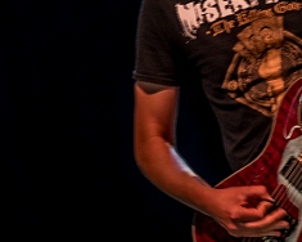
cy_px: 64
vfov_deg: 2.4
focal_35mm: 648
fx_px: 5792
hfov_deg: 3.0
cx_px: 450
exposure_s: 1/100
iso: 800
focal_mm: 150
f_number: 2.8
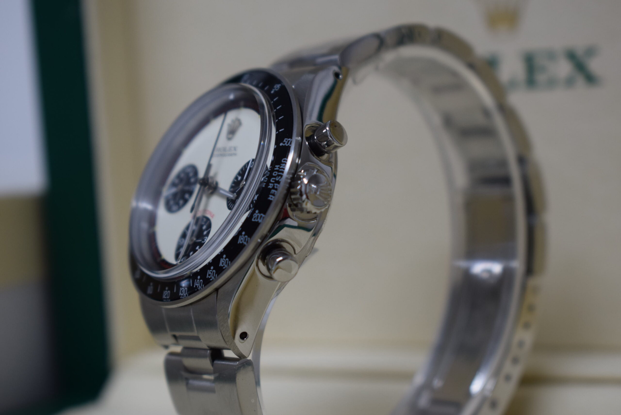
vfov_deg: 16.6
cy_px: 208
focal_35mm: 82
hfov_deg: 24.6
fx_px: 1424
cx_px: 310
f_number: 5.6
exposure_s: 1/60
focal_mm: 55
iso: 500
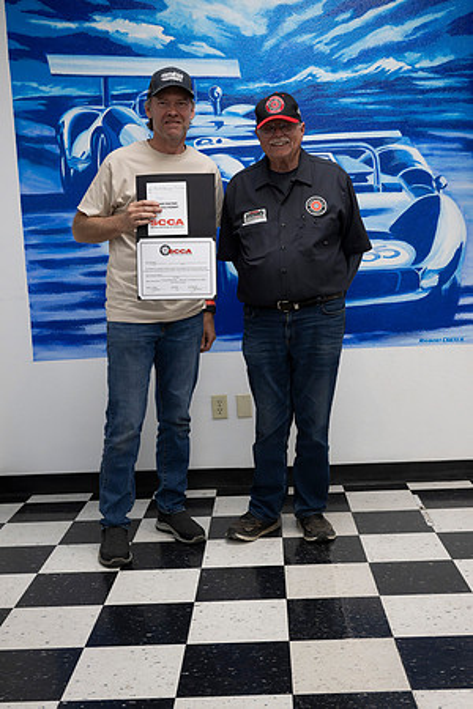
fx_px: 828
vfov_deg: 46.4
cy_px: 354
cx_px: 236
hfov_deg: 31.9
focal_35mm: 42
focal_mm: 42
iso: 5600
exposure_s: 1/250
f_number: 7.1
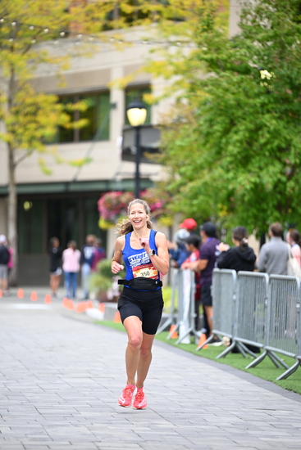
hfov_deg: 7.2
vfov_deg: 10.8
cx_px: 150
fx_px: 2381
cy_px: 225
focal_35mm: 190
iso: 800
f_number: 2.8
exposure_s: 1/1600
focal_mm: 190
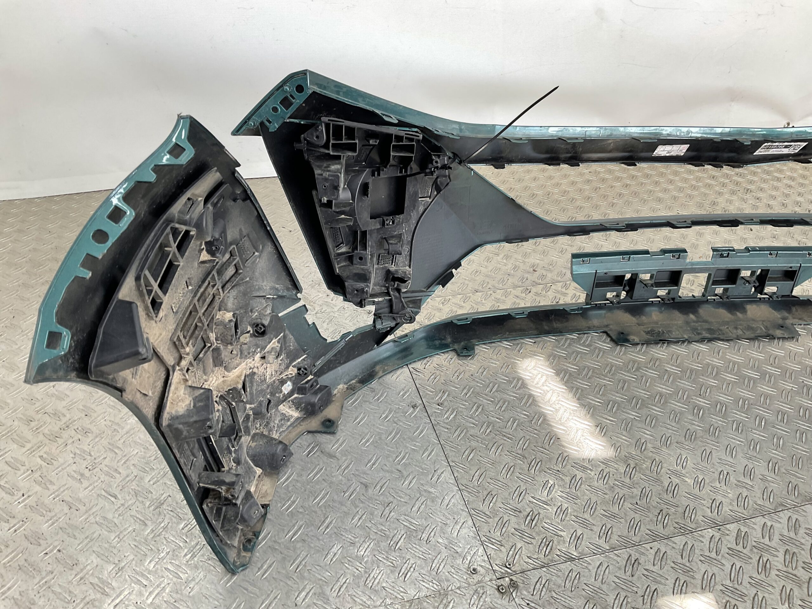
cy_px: 304
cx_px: 406
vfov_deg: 48.2
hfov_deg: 61.7
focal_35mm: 29
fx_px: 680
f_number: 1.8
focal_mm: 3
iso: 25
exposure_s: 1/120
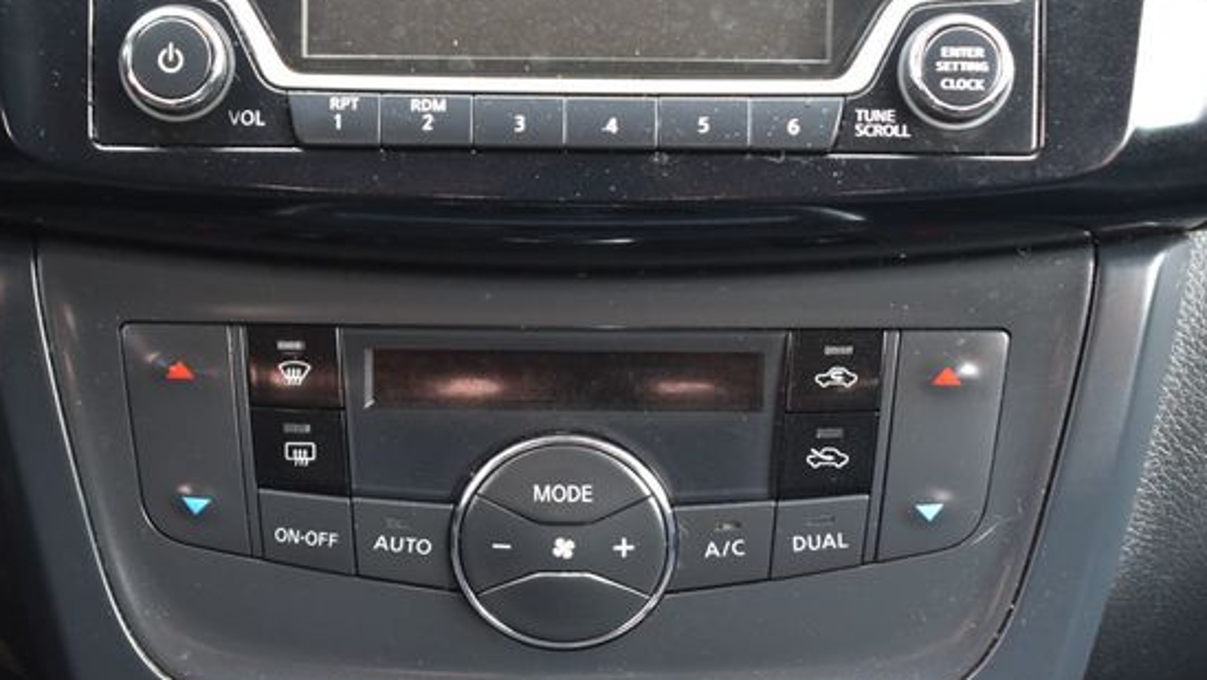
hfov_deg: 21.2
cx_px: 574
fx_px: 3220
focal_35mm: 101
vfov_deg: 12.0
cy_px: 436
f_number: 6.3
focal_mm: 55
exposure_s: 1/15
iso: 1100
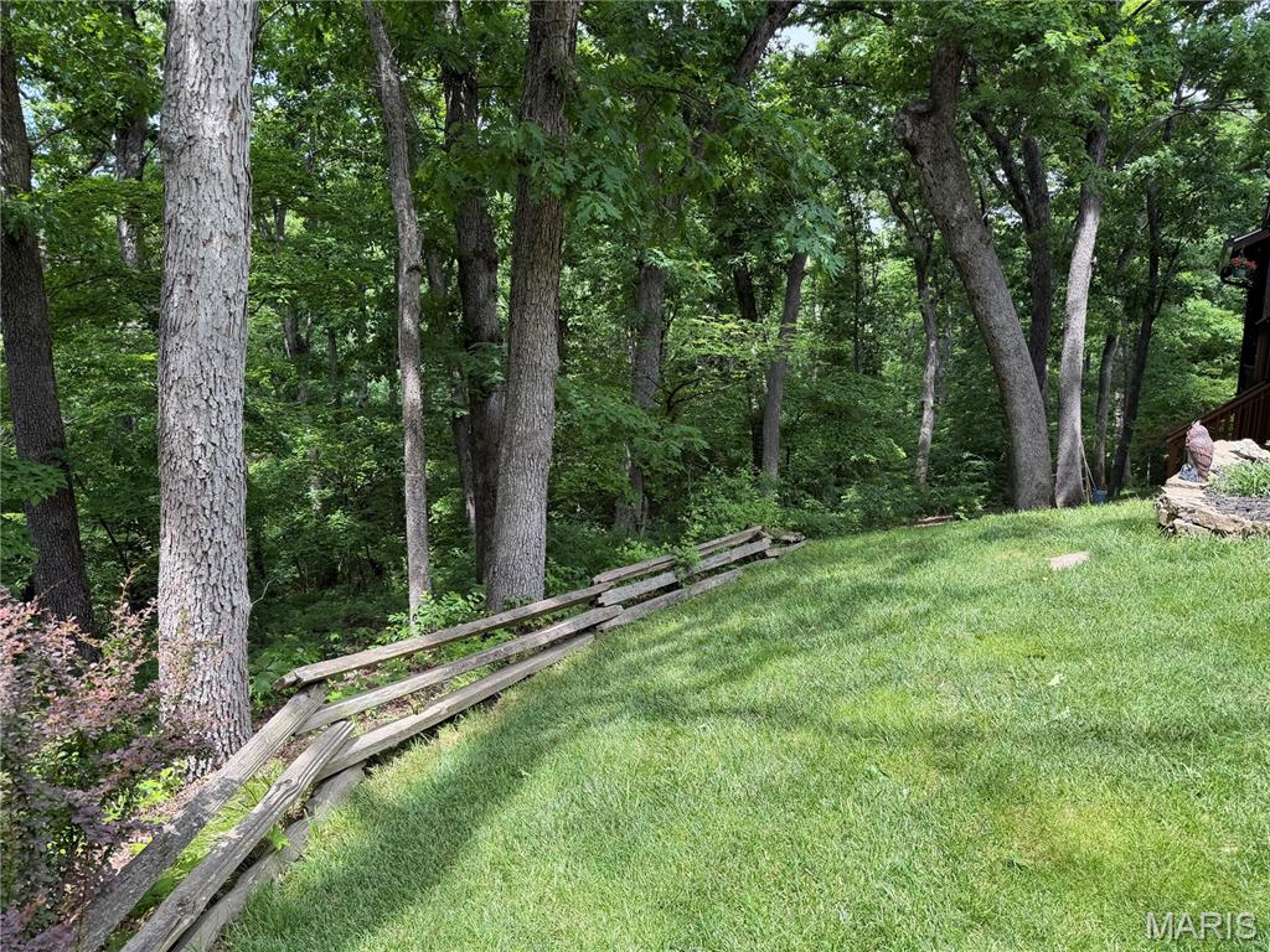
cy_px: 476
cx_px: 635
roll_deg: -2.0
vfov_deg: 56.8
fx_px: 881
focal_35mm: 24
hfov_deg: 71.6
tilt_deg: -7.6
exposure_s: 1/593
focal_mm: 6.76
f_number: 1.78
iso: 80
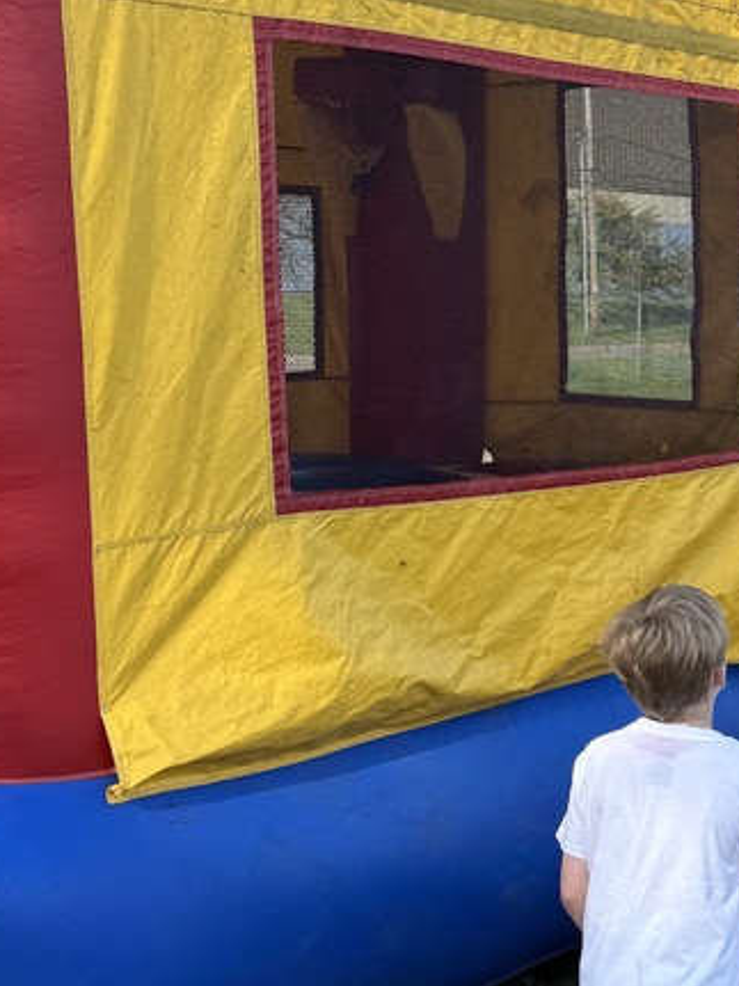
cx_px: 718
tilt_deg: -6.3
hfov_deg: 24.6
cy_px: 547
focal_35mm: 57
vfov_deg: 33.8
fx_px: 1623
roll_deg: +1.4
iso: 80
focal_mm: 6.76
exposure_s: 1/1456
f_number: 1.78
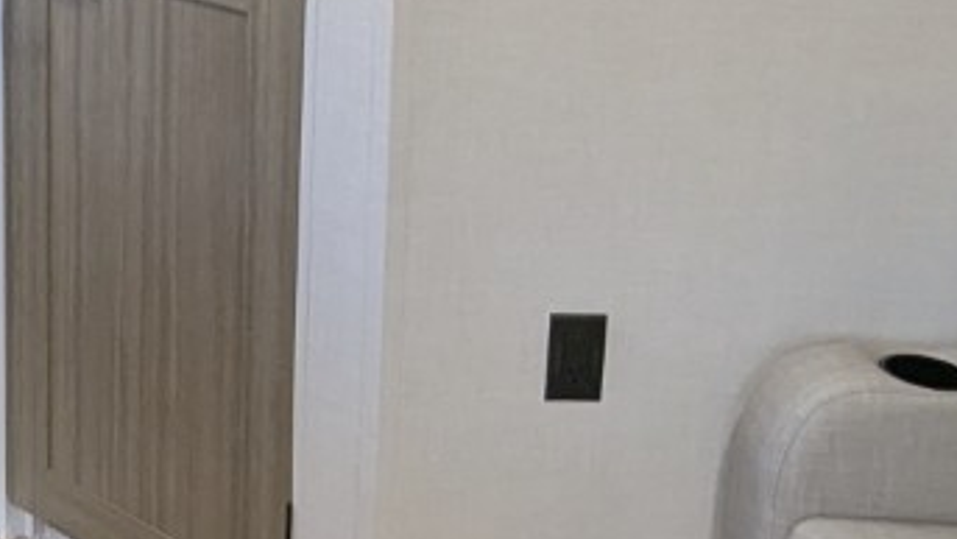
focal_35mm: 71
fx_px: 1802
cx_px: 119
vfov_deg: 16.6
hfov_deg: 28.7
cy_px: -28
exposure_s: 1/143
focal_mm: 2.35
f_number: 2.2
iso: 199
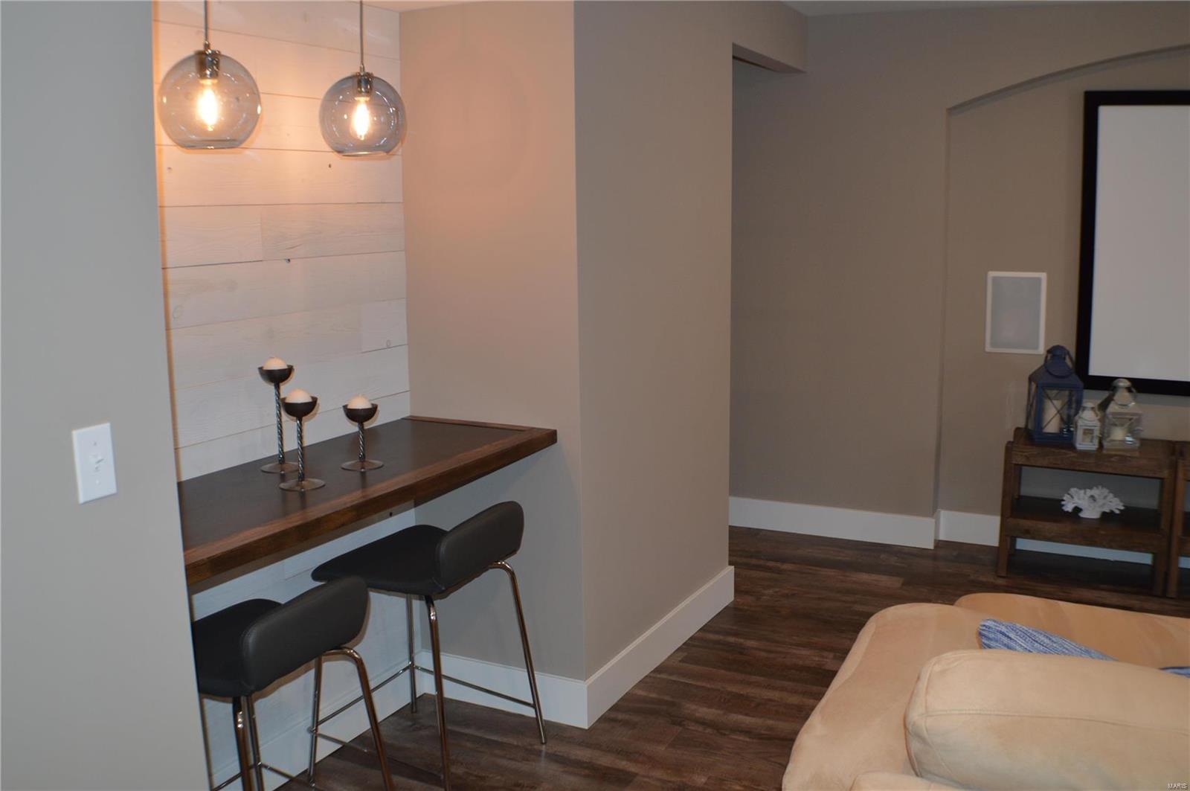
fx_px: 1387
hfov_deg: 46.4
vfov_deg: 31.8
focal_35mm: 42
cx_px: 595
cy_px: 396
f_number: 4.5
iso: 450
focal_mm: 28
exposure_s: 1/60
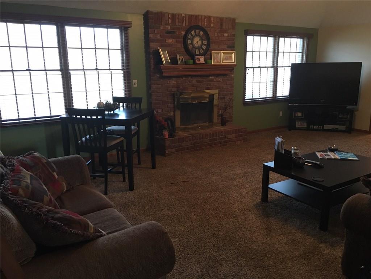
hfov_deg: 61.7
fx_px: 311
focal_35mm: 29
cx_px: 186
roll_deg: +0.0
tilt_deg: -13.4
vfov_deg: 48.2
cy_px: 140
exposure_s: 1/30
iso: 160
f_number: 2.2
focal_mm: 4.15
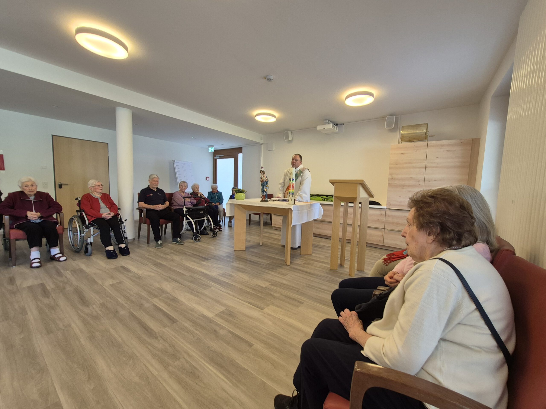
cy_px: 204
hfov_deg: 106.2
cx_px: 273
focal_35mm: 13
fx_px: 205
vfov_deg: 89.9
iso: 50
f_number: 2.2
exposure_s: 1/50
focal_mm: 1.74
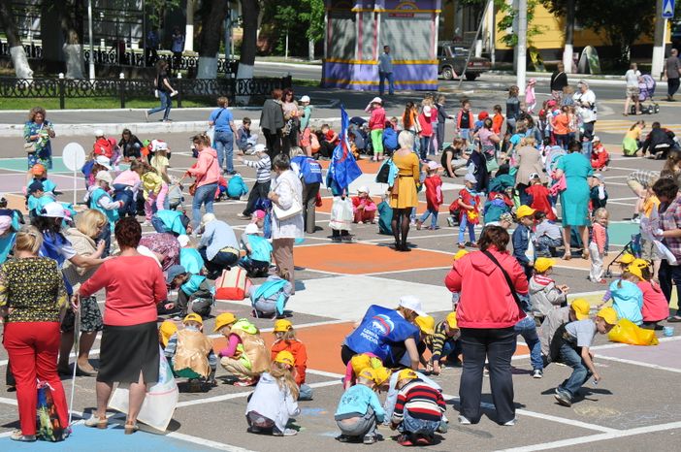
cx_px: 340
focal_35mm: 117
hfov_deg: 17.5
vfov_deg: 11.7
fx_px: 2210
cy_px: 226
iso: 200
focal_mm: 78
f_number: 5.6
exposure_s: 1/1000
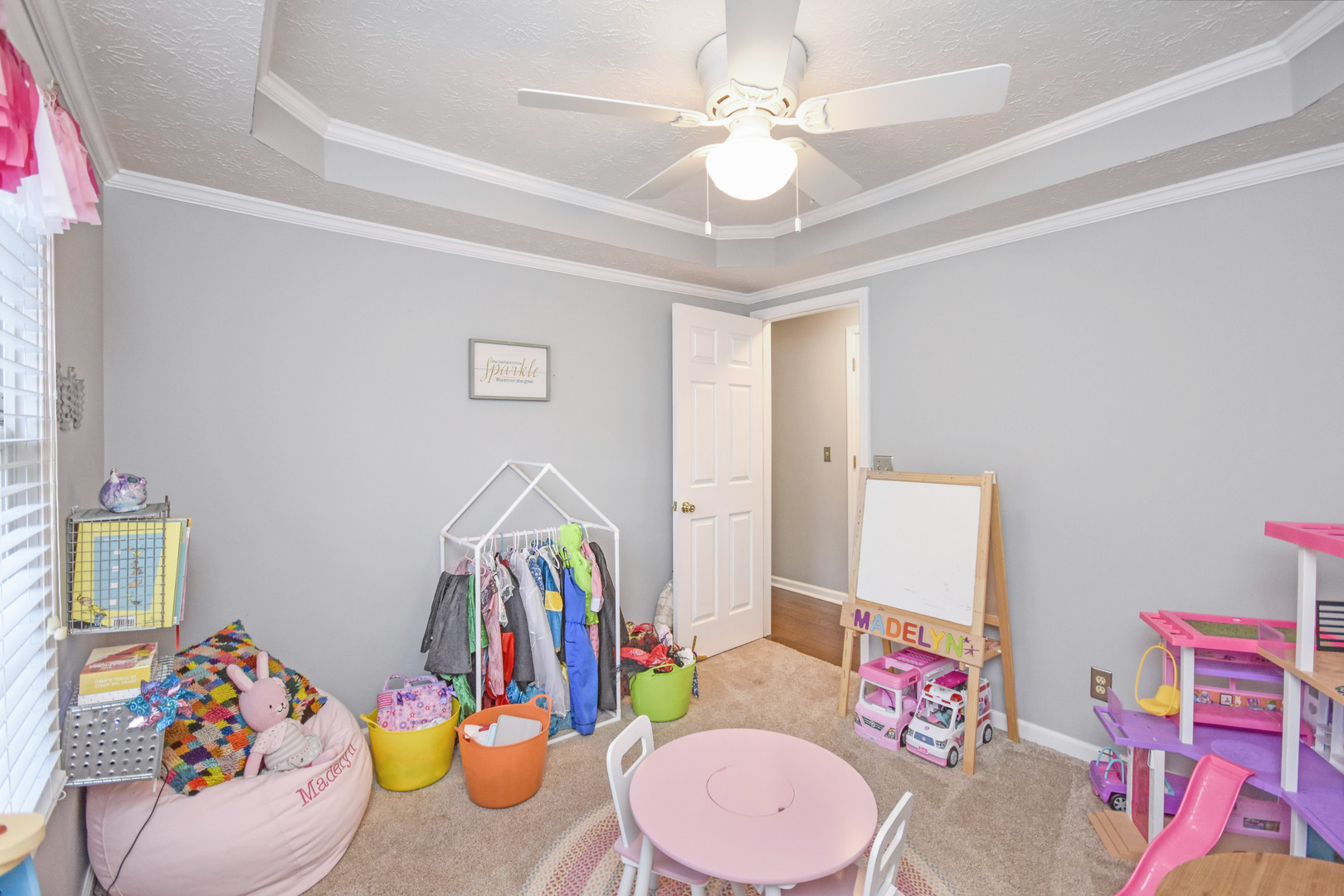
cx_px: 672
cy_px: 448
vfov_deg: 77.3
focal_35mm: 15
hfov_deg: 100.4
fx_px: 560
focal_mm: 10
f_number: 4
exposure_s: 1/60
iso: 800
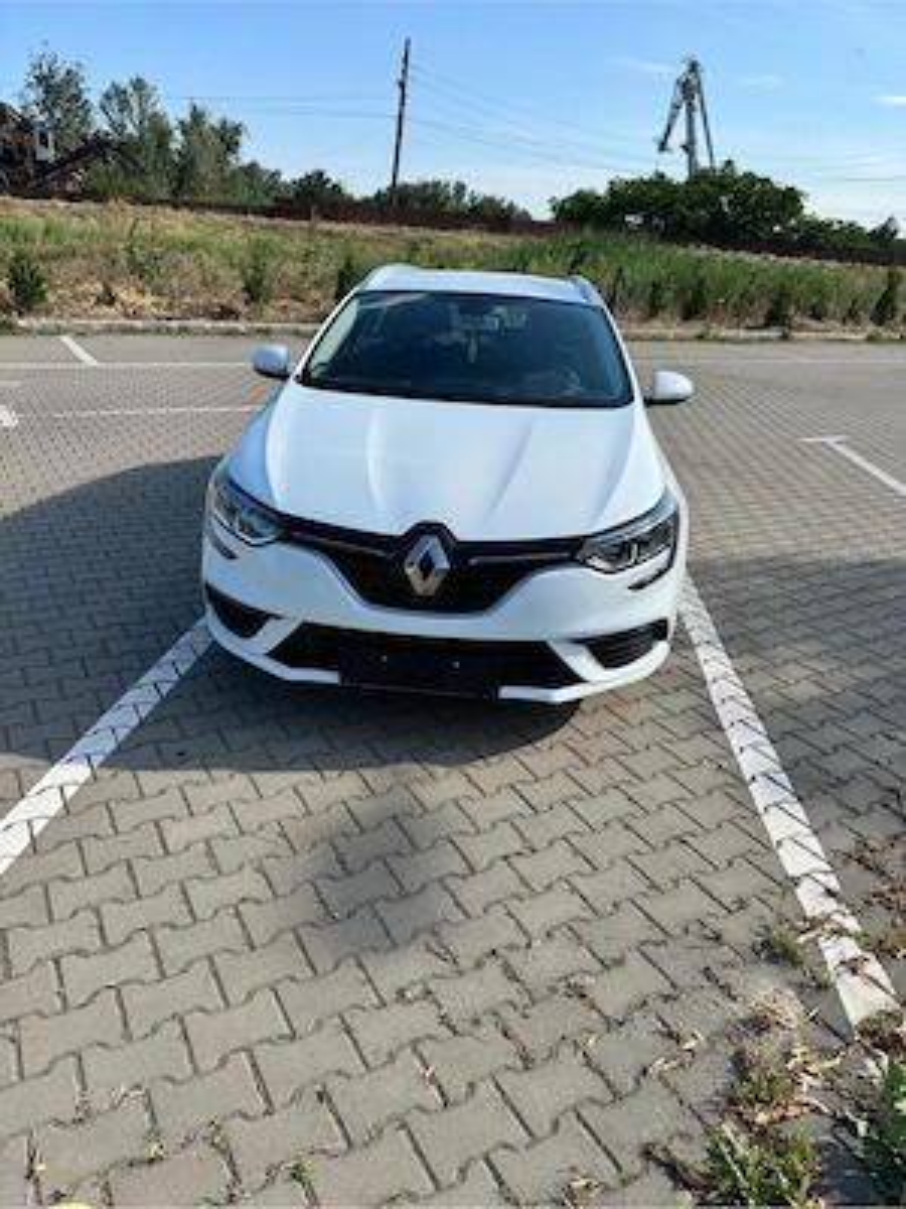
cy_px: 604
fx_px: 838
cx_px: 453
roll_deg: -2.5
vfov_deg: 71.6
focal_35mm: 24
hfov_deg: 56.8
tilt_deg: -22.4
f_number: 1.78
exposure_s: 1/3096
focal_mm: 6.76
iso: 80
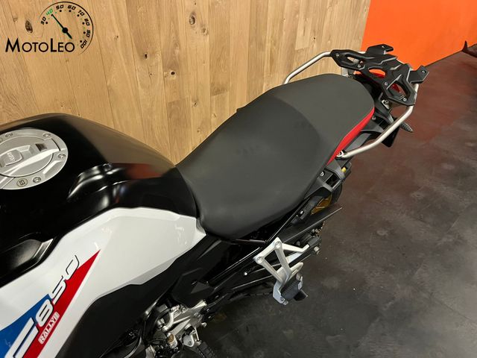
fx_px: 358
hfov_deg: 67.3
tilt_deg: -33.0
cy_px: 179
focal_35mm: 26
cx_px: 238
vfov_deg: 53.1
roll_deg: -2.2
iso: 640
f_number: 1.6
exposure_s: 1/33
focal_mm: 5.1
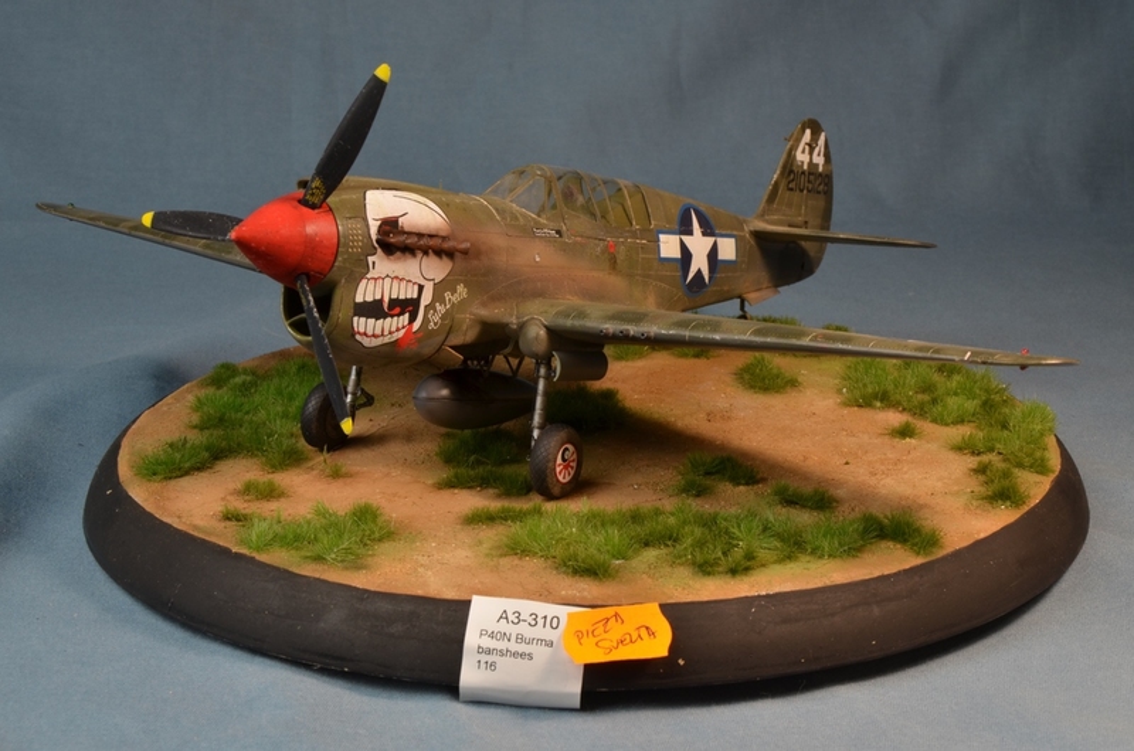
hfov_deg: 28.1
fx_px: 2263
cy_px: 376
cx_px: 567
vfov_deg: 18.8
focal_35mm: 72
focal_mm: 48
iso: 200
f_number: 18
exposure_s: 1/5
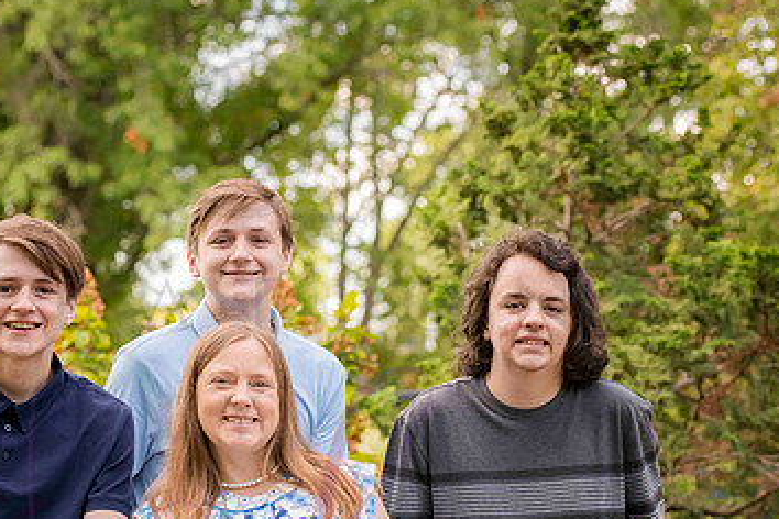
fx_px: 3051
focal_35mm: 141
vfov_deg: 9.7
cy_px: 412
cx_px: 253
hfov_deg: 14.5
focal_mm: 86
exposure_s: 1/320
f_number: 5.6
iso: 400
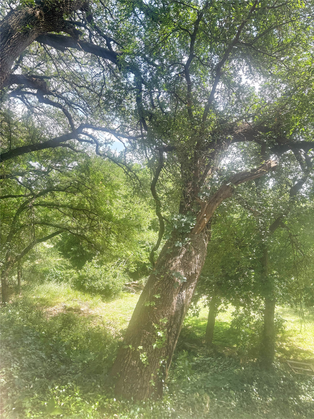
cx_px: 157
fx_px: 314
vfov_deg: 67.3
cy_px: 210
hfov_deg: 53.1
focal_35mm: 26
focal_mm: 5.96
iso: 50
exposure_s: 1/649
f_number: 1.6
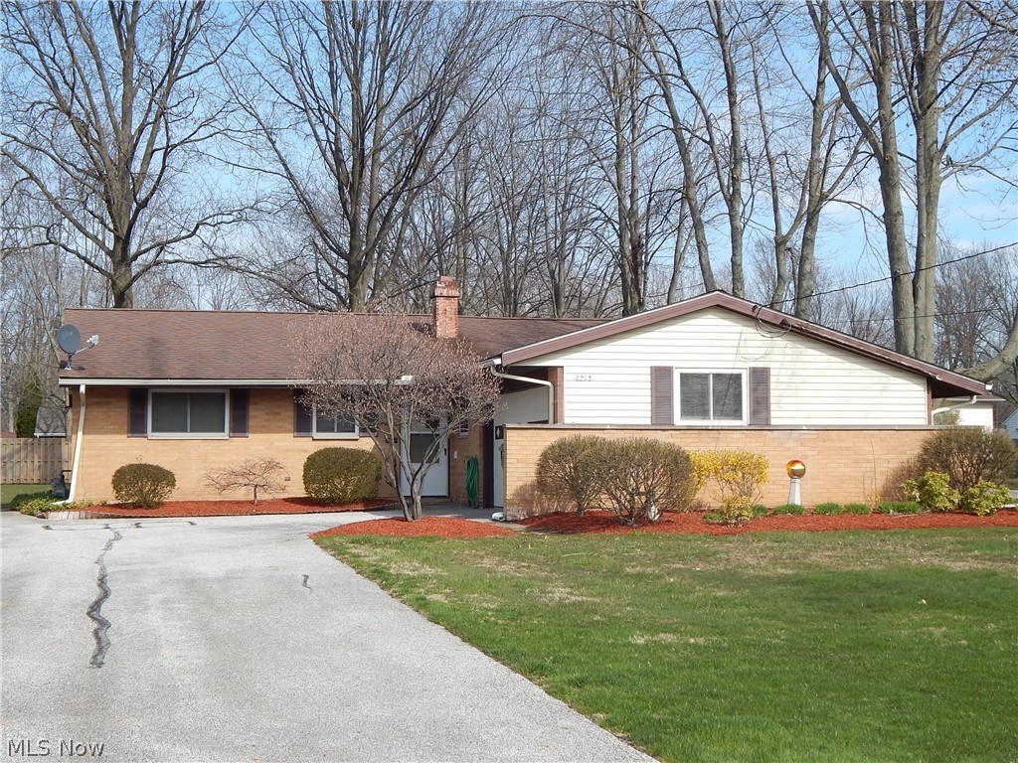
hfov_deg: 34.9
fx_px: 1617
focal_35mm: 55
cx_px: 509
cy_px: 382
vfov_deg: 26.6
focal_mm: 9.7
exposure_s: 1/640
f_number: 3.8
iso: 125
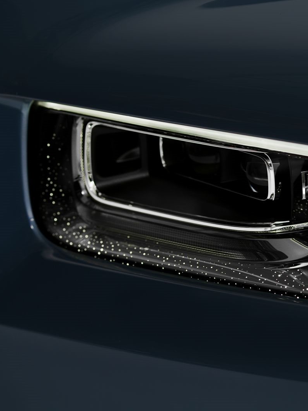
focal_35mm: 123
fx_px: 1460
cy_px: 206
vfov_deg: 16.0
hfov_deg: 12.0
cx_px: 269
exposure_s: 1/80
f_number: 2.8
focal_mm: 85
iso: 200
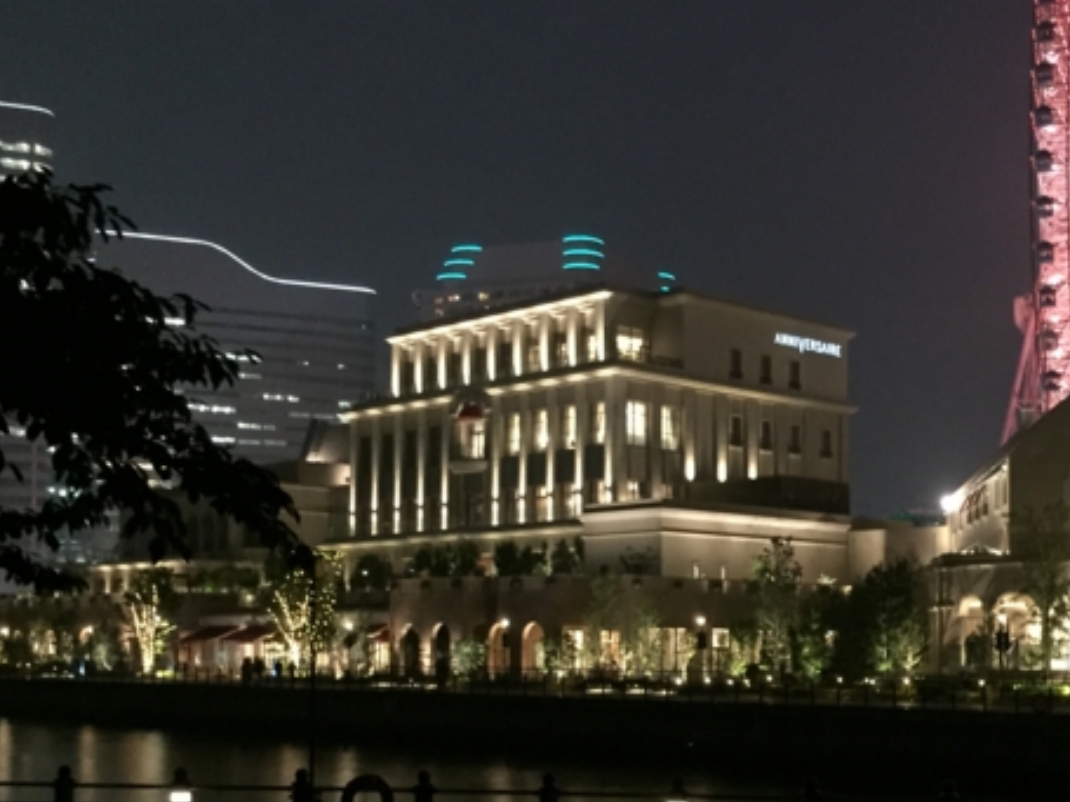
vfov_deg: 28.0
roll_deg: +0.7
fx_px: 1576
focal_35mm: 51
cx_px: 818
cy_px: 626
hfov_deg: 36.5
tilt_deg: +1.3
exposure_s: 1/15
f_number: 2.2
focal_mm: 4.15
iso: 400
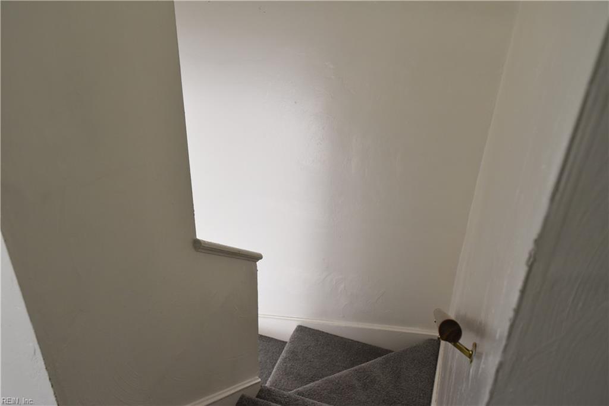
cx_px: 304
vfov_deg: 43.6
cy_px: 203
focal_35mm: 30
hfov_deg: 61.9
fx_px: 508
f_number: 5.6
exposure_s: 1/125
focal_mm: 30
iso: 2000
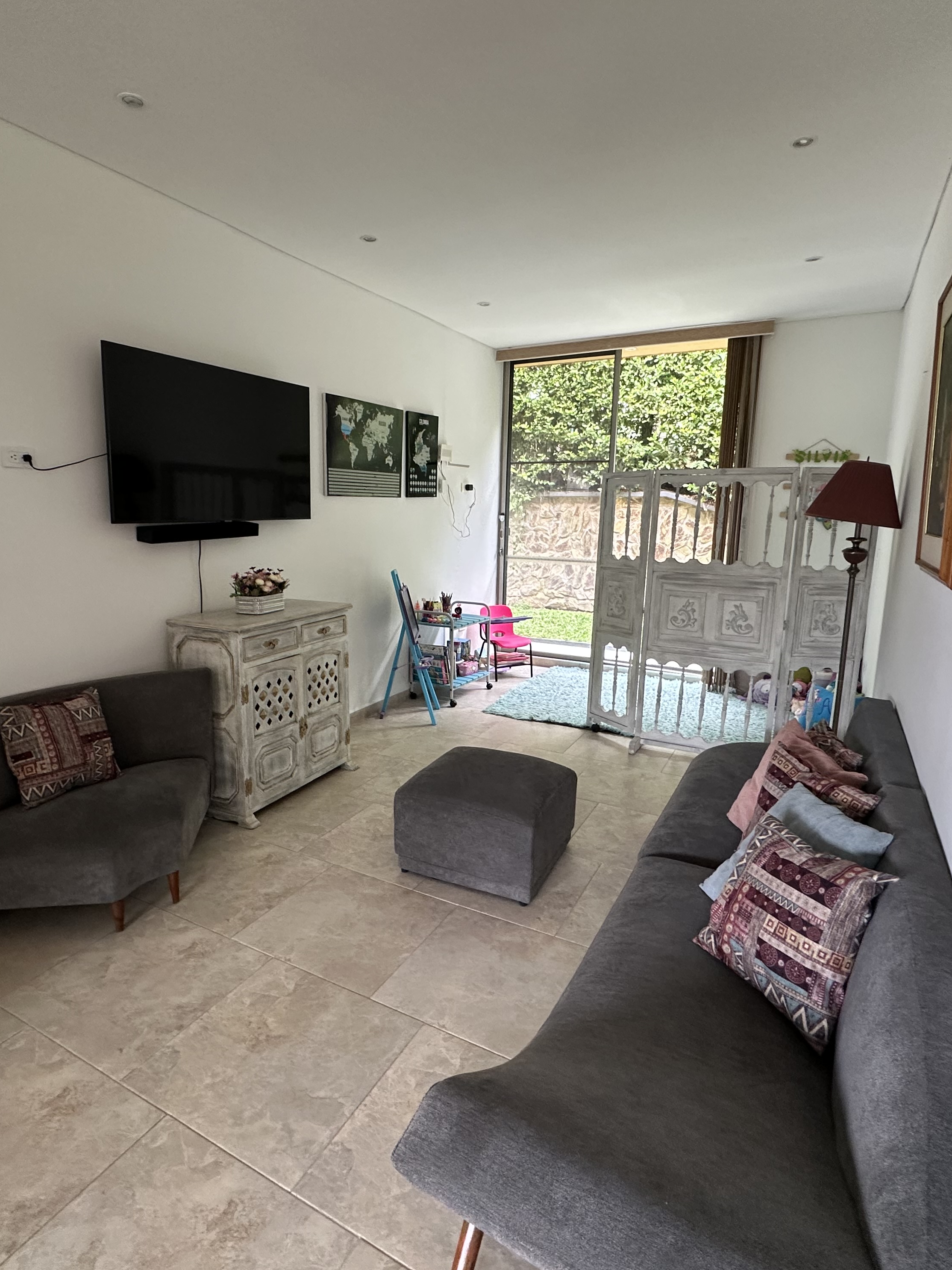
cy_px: 638
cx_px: 434
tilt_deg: -11.4
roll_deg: -1.0
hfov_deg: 68.5
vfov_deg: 84.7
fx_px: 697
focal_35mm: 19
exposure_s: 1/99
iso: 200
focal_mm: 2.22
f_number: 2.2
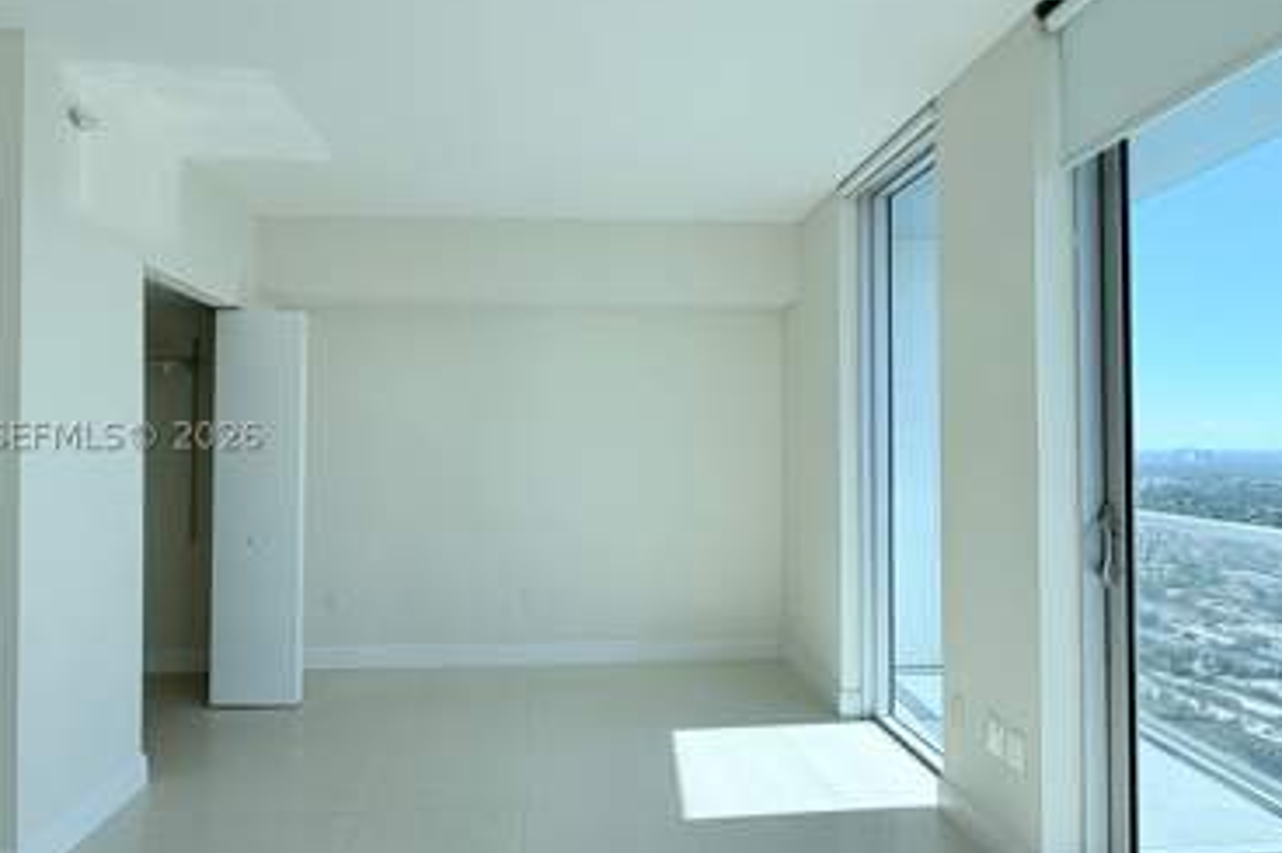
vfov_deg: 64.5
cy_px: 435
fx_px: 676
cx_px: 582
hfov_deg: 86.7
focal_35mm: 19
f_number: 2.2
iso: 40
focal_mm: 2.22
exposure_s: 1/619
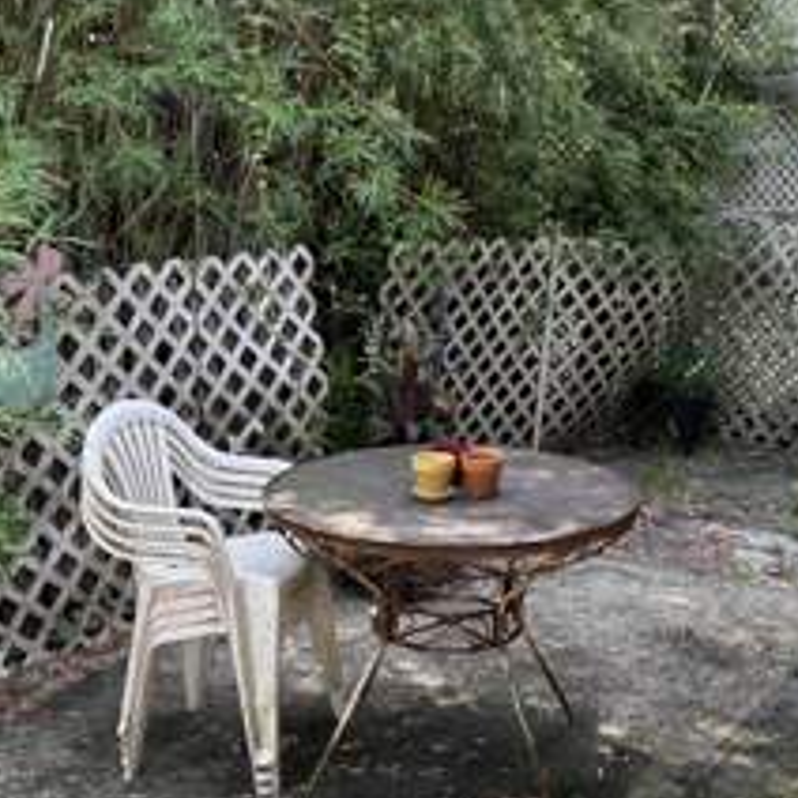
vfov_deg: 35.3
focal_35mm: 48
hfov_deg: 35.3
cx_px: 418
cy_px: 420
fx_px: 1252
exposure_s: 1/441
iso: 80
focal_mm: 6.86
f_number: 1.78
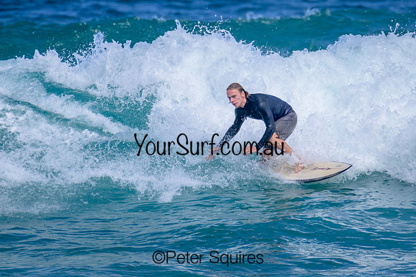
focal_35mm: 1088
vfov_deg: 1.3
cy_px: 109
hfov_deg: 1.9
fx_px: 12575
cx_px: 283
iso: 640
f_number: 11
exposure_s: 1/2000
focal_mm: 800
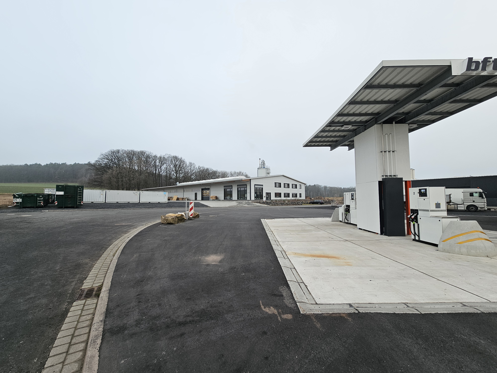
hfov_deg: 106.2
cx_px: 248
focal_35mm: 13
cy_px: 186
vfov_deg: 89.9
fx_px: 187
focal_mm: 2.2
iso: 50
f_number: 2.2
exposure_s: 1/100
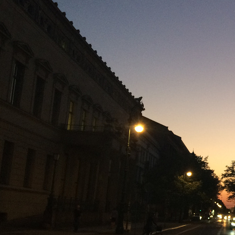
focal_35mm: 61
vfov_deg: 28.1
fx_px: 469
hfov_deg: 25.5
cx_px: 275
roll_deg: -2.2
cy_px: 138
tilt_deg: +8.5
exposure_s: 1/33
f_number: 2.2
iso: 64
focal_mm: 4.15
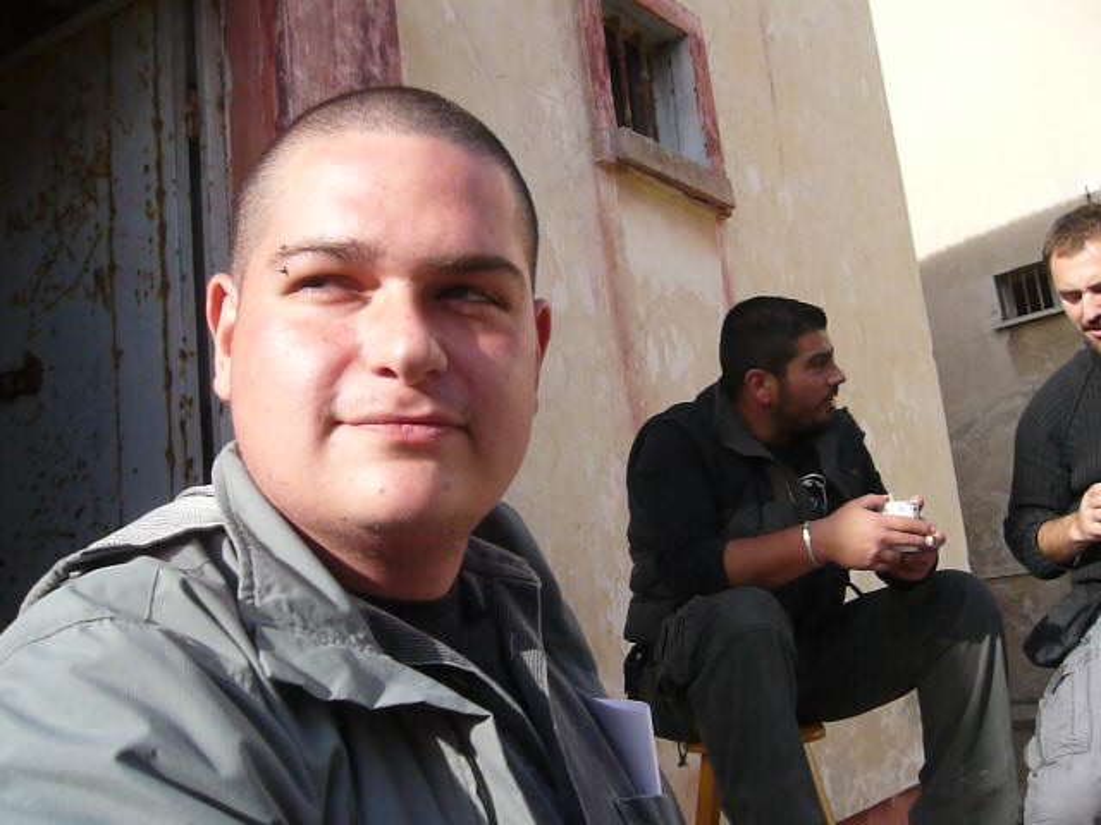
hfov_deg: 52.6
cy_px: 412
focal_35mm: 35
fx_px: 1113
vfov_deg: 40.7
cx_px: 550
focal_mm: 5.8
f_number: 8
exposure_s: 1/160
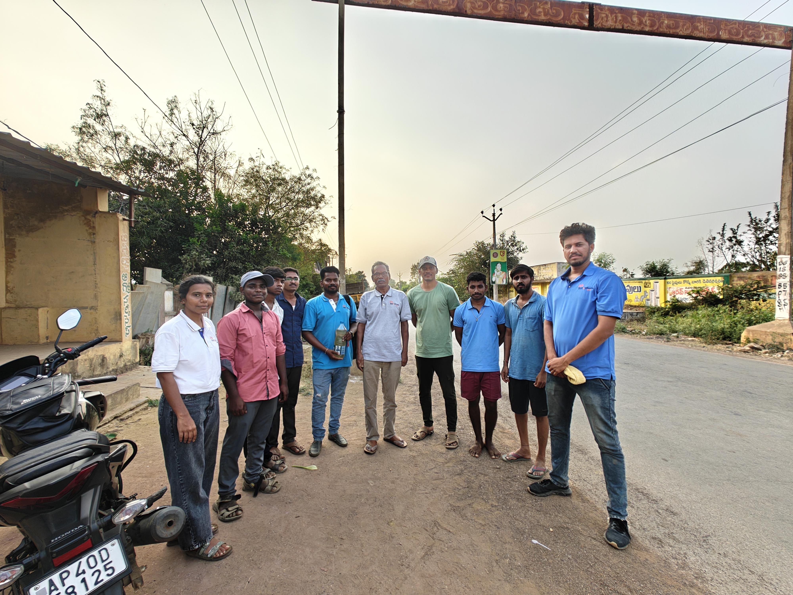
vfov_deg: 85.7
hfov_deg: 102.1
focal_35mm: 14
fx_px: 321
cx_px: 396
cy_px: 298
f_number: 2.2
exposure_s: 1/288
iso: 64
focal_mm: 2.62
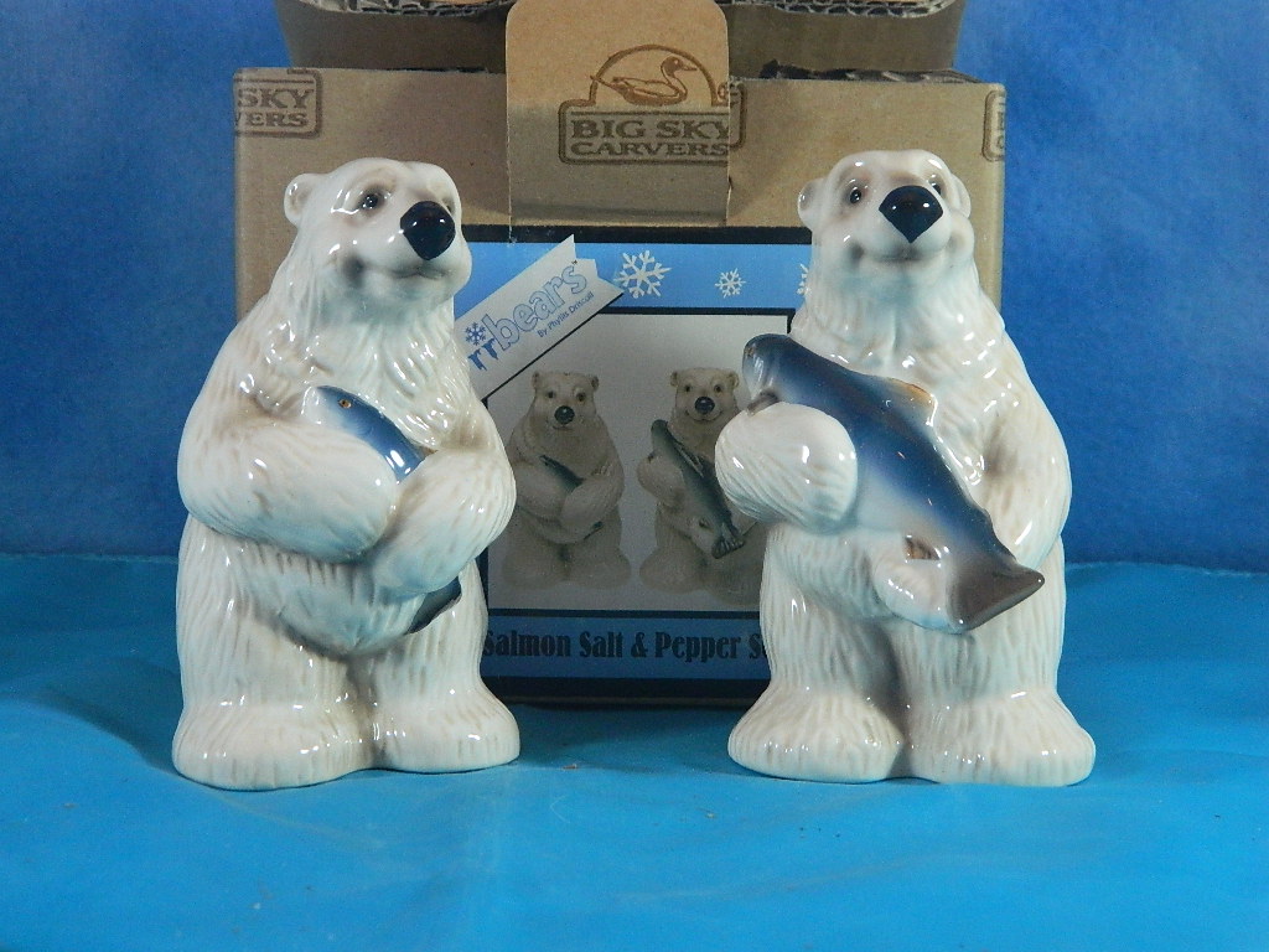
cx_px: 634
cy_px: 476
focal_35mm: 57
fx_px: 2090
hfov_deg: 33.8
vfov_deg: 25.7
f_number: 3.8
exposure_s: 1/60
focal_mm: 10.2
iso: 400
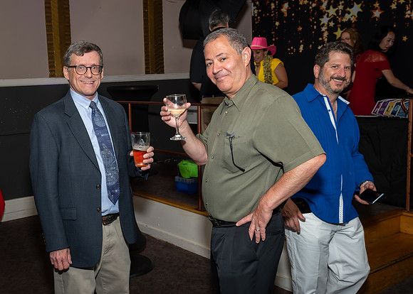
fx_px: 478
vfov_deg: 34.3
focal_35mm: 41
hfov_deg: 45.9
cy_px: 144
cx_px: 134
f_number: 5.6
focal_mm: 20
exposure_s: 1/250
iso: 400
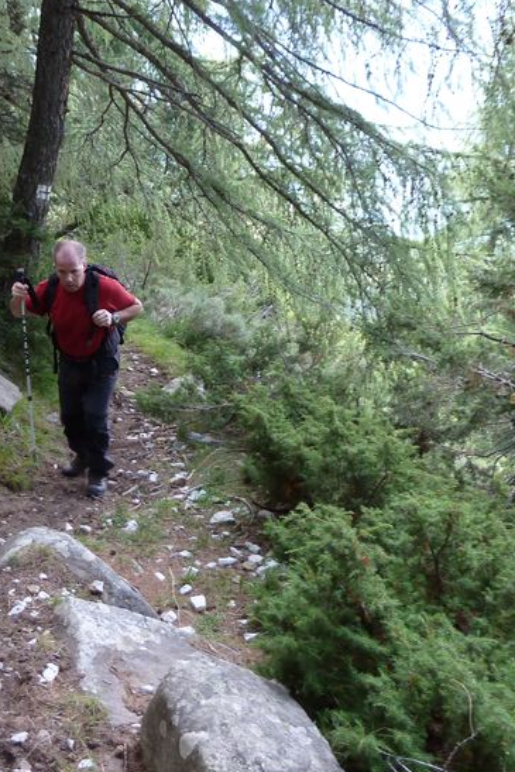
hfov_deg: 34.3
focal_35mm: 38
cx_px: 126
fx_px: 815
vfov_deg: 50.7
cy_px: 371
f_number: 3.3
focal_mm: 4.1
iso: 100
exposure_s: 1/30
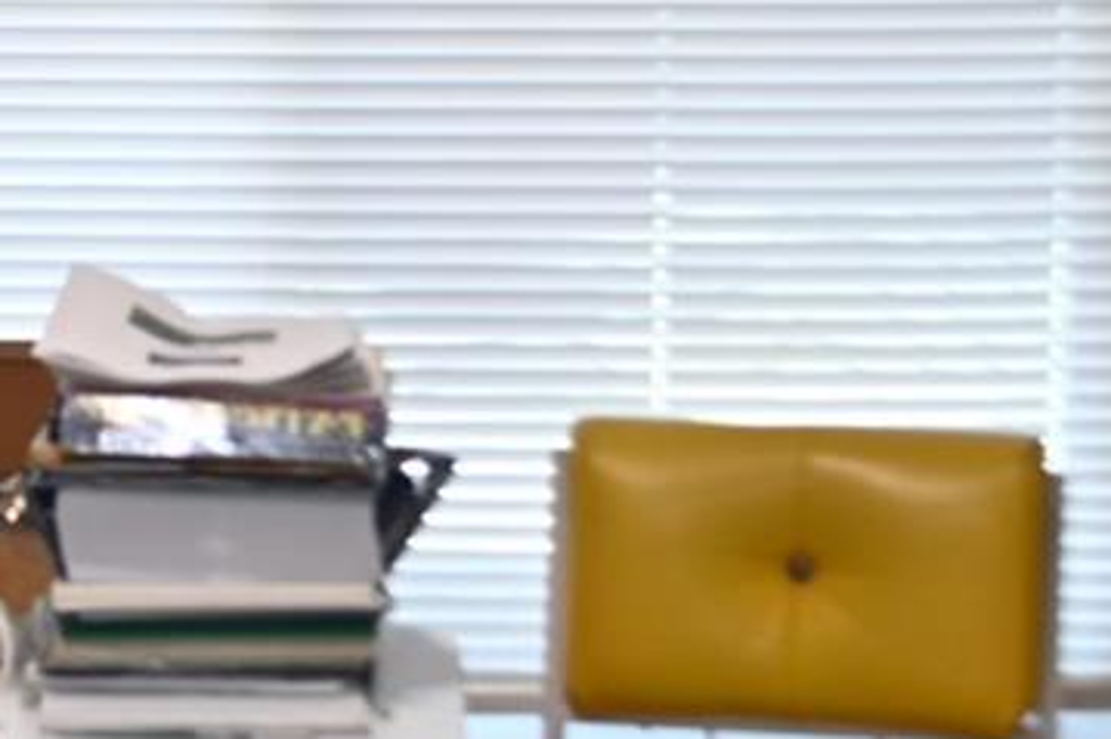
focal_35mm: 147
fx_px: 4534
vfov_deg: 9.3
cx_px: 71
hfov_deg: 13.8
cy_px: 298
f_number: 3.8
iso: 250
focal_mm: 22
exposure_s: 1/30
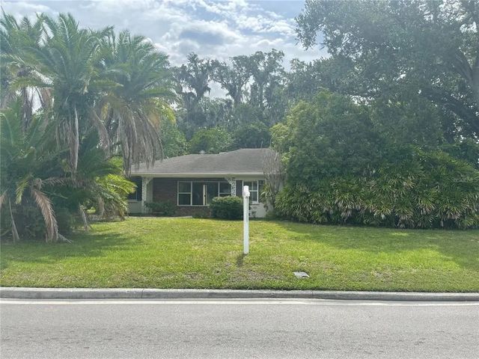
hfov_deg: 69.4
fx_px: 346
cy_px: 180
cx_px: 240
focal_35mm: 25
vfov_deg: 54.9
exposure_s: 1/2717
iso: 32
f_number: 1.6
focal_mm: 5.1
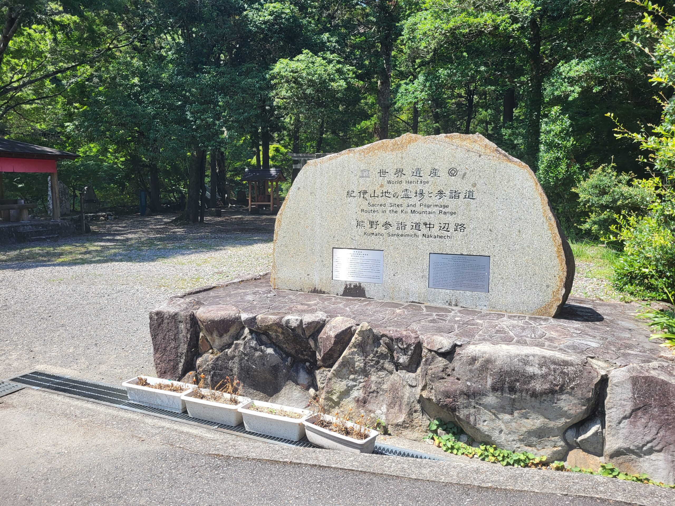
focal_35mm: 26
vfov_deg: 53.1
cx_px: 338
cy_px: 253
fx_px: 507
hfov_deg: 67.3
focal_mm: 5.4
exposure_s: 1/1044
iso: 40
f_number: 1.8
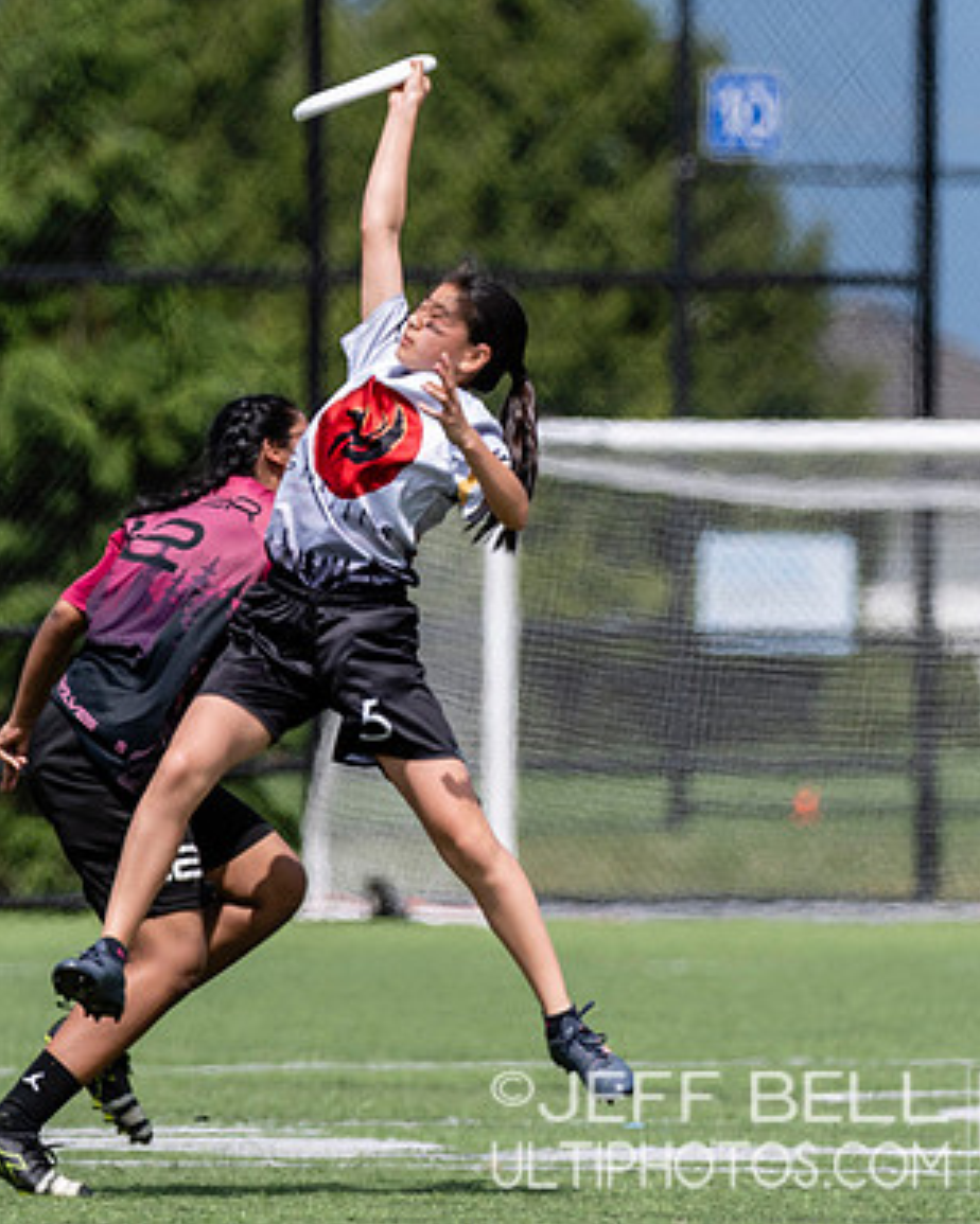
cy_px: 484
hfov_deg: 2.1
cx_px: 409
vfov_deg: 2.6
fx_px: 26503
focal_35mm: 731
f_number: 4
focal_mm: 270
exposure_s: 1/1600
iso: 160
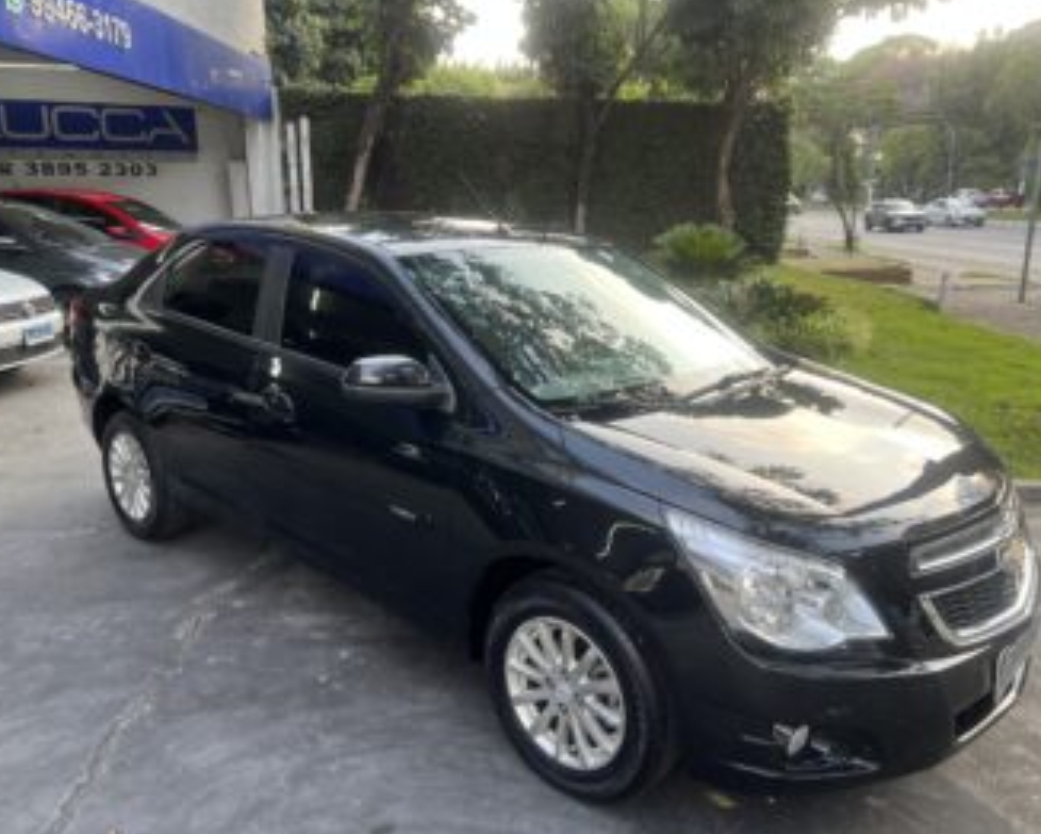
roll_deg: +1.1
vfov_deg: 51.5
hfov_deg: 62.2
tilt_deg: -14.4
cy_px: 409
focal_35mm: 28
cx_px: 527
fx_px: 863
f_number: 1.5
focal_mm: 5.7
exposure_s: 1/265
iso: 40
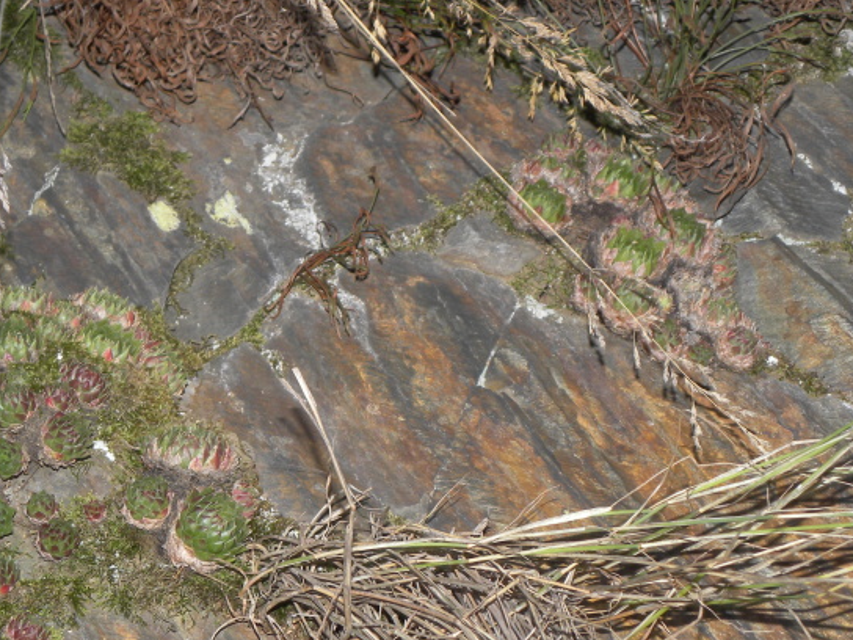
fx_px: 3080
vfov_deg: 11.9
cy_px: 392
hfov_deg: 15.8
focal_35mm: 125
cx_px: 359
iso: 64
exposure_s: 1/20
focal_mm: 15.1
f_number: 4
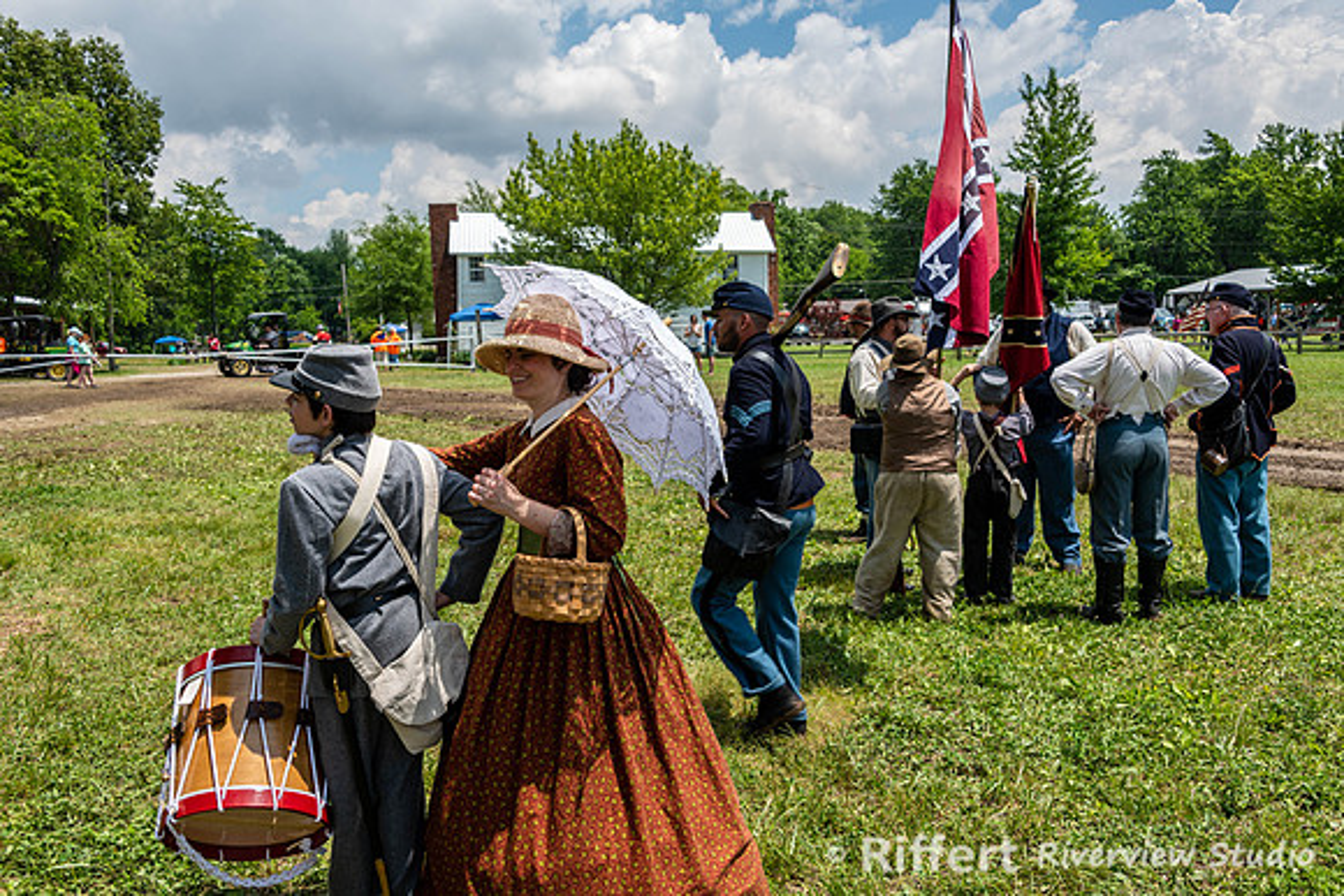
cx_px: 672
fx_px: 1195
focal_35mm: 32
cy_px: 448
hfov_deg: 58.7
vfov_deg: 41.1
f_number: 8
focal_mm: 32
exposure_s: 1/200
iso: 64
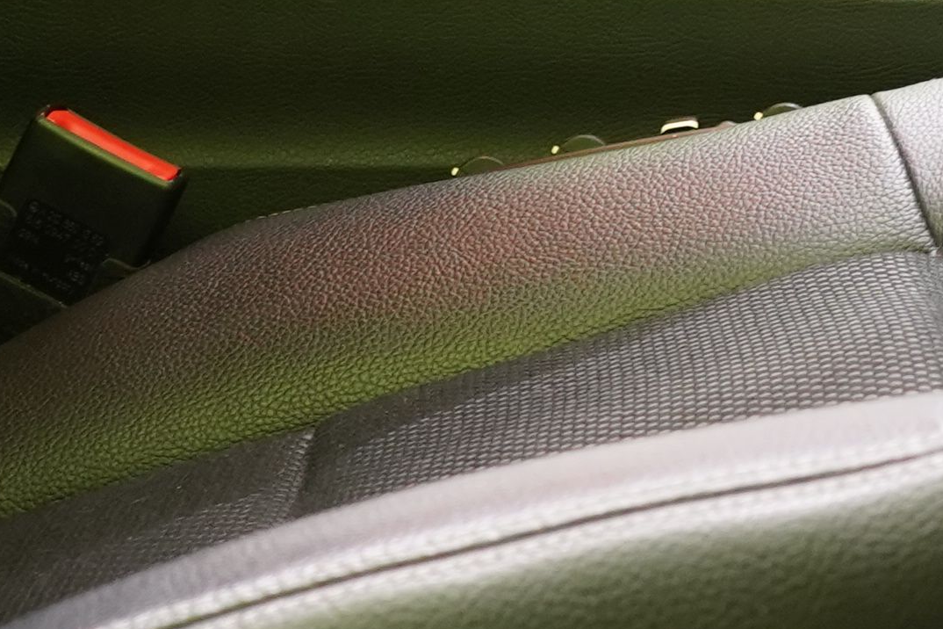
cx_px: 784
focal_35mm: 162
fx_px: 4243
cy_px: -90
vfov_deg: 8.4
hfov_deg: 12.6
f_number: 5
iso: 2000
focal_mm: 29
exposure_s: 1/20
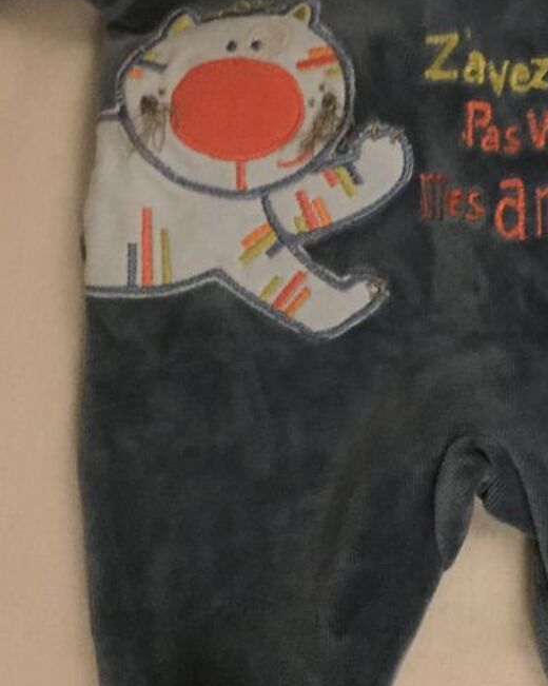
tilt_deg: -82.2
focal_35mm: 58
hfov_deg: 25.4
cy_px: 244
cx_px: 493
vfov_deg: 32.3
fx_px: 1177
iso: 500
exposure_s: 1/17
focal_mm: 4.15
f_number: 2.2
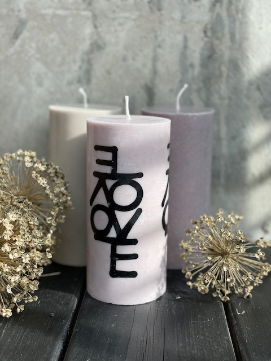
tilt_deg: -12.3
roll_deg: +0.5
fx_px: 543
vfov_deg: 36.8
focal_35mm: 52
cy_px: 180
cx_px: 136
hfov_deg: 28.0
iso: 25
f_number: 2
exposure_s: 1/384
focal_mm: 6
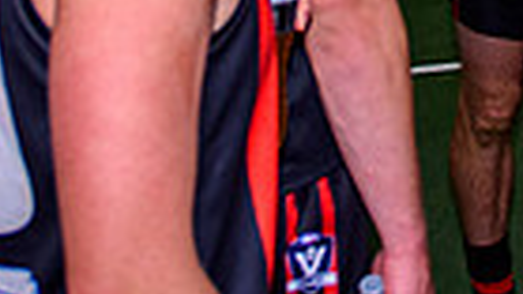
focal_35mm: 122
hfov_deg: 17.3
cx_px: 499
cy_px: -352
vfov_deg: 9.1
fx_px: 1691
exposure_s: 1/160
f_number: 2.8
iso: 400
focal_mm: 16
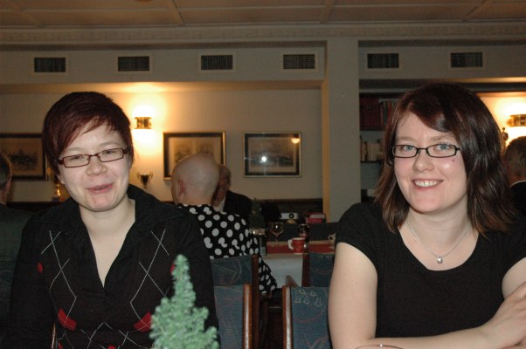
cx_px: 263
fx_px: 591
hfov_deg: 48.0
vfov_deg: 32.9
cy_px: 174
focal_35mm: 40
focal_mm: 27
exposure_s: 1/60
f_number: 5
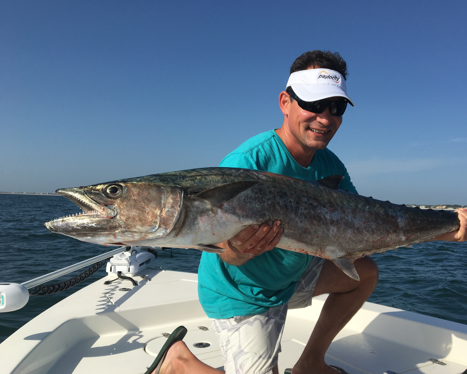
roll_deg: -2.5
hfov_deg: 57.1
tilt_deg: +0.5
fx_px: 428
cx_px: 253
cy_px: 189
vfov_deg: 47.1
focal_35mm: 31
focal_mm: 4.15
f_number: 2.2
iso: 25
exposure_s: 1/3077
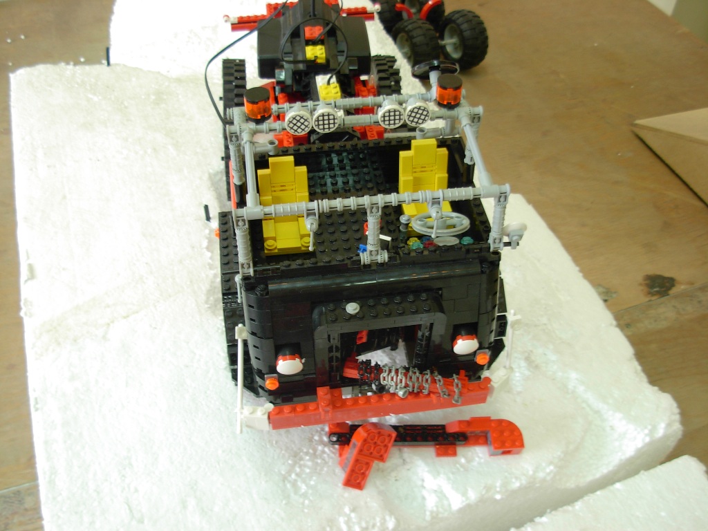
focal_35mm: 38
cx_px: 354
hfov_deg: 49.0
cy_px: 266
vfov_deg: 37.7
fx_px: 777
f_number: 2.9
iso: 79
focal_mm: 6.3
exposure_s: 1/6.7
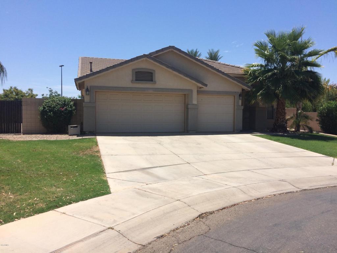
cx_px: 168
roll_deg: +1.1
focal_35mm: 29
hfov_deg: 61.7
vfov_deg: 48.2
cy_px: 126
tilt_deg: -1.9
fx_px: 282
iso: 32
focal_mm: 4.15
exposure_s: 1/2933
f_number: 2.2
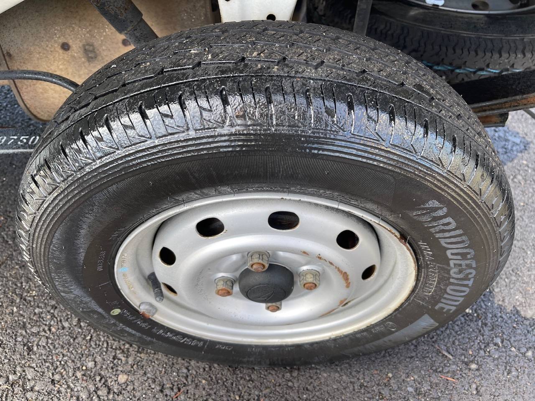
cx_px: 268
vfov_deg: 54.9
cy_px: 200
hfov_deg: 69.4
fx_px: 386
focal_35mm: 25
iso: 32
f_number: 1.6
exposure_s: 1/130
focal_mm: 5.1
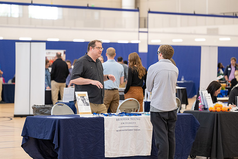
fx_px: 844
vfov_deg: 10.7
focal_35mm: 128
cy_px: 67
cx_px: 118
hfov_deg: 16.0
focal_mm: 110
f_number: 2.8
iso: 2000
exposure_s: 1/160
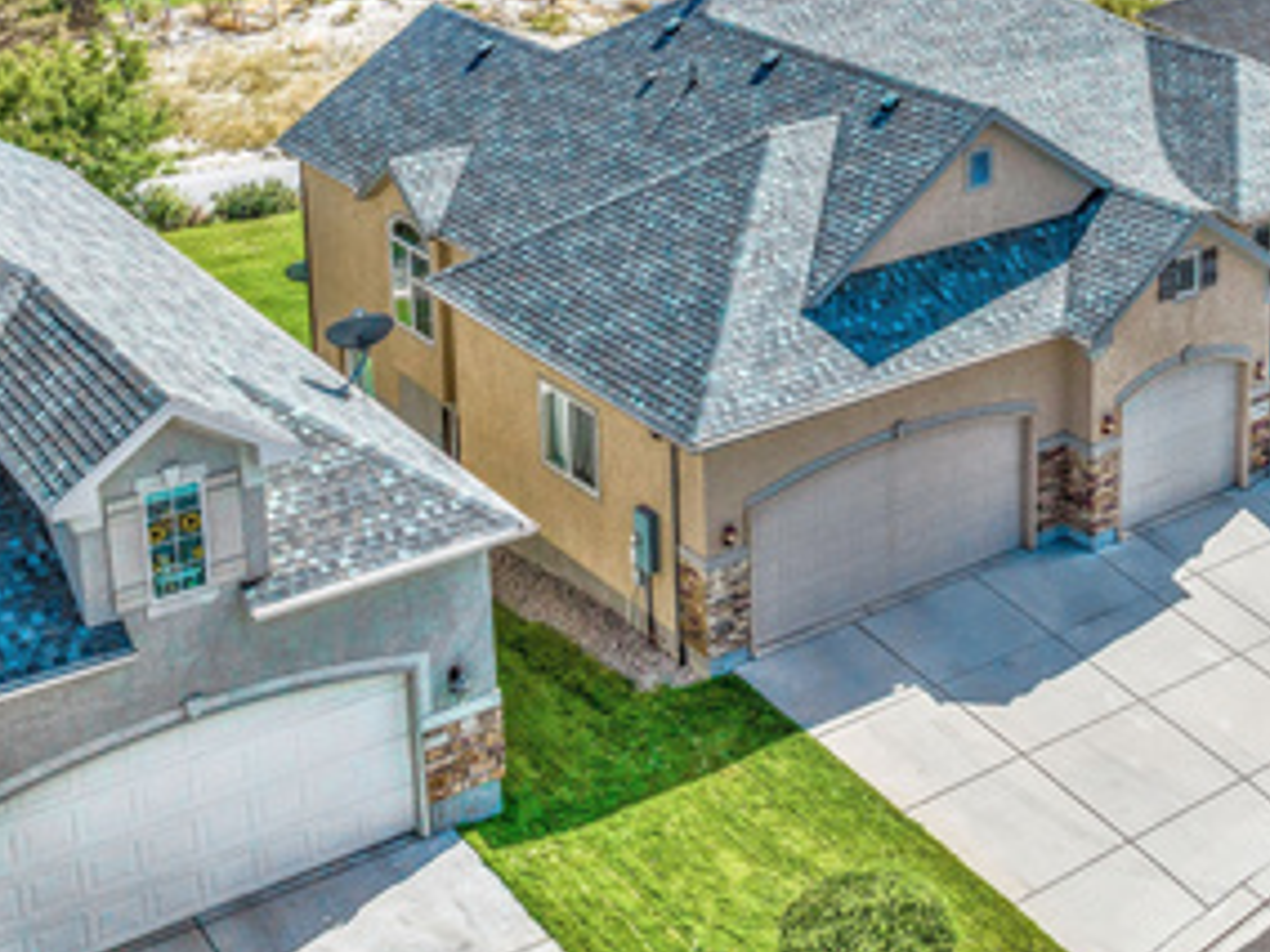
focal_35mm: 54
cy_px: -56
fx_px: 1981
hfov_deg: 34.8
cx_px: 957
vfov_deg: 25.4
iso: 100
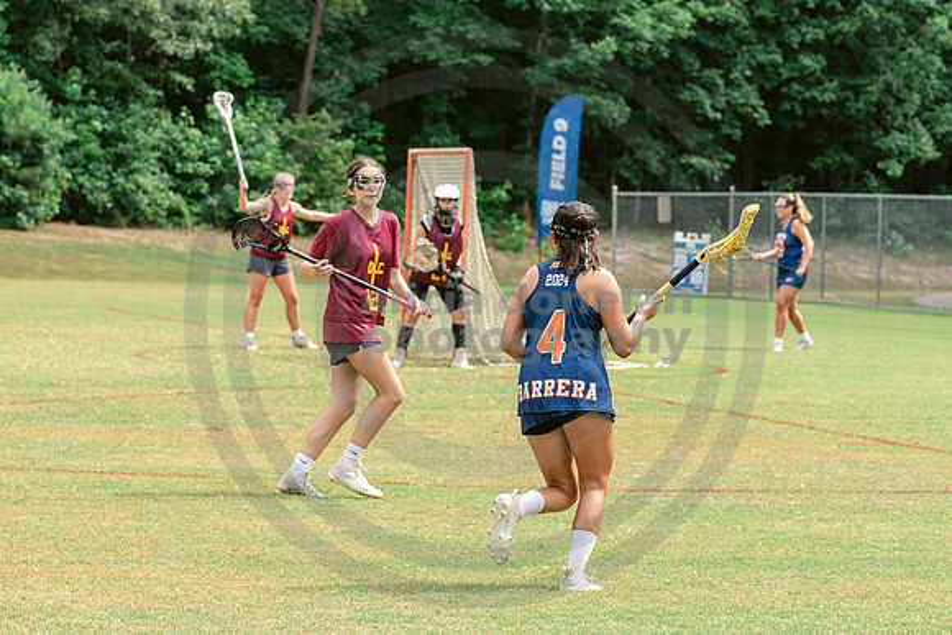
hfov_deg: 13.9
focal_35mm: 148
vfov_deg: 9.3
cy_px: 320
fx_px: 3911
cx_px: 526
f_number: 5.6
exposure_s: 1/500
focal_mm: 110
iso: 250
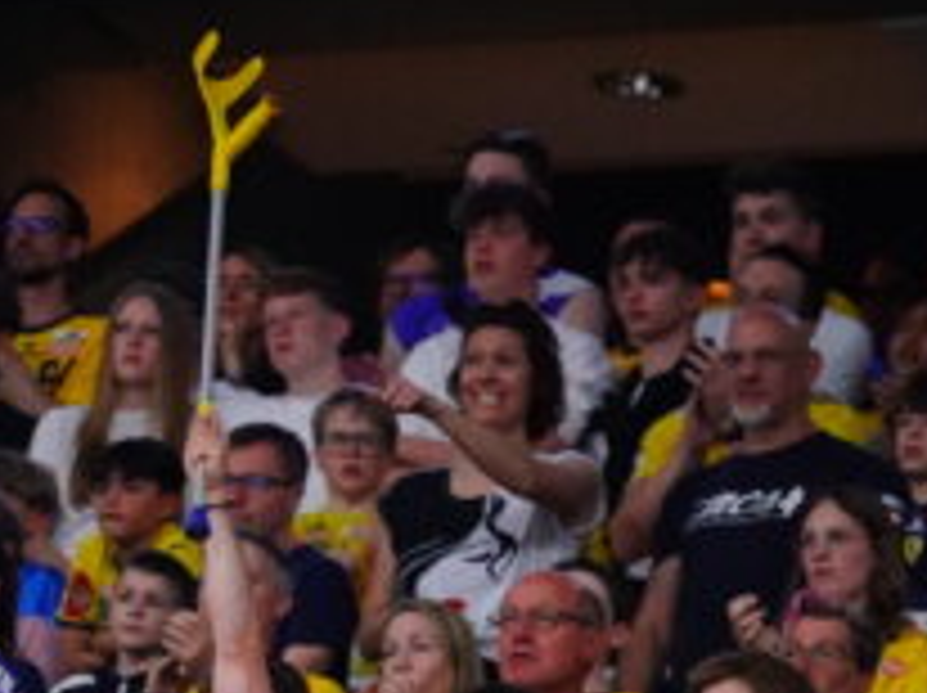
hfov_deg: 4.2
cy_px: 1107
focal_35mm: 477
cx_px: 54
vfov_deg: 3.1
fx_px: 12759
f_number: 2.8
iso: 10000
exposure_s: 1/1600
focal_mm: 170
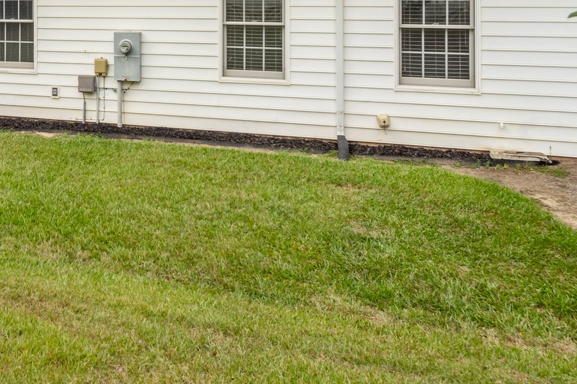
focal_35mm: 41
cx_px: 53
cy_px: -5
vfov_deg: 30.2
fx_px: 657
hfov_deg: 43.2
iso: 100
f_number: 8
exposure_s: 1/160
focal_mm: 18
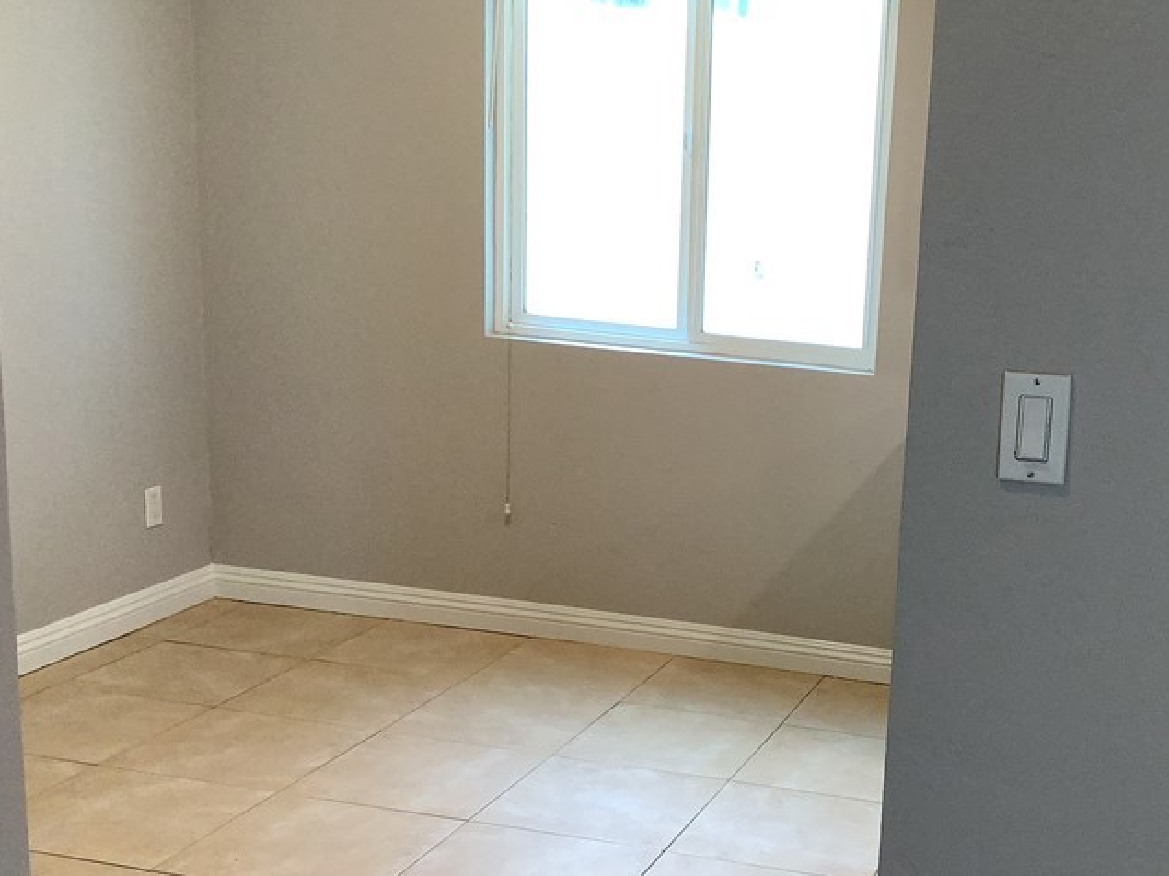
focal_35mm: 50
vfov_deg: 28.9
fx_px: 1688
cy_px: 582
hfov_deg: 37.2
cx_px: 893
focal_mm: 3.3
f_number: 2.4
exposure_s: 1/60
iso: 64
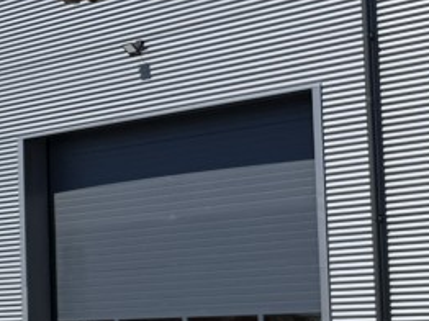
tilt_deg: +6.8
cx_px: -662
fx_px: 1634
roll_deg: -1.4
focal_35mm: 132
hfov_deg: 11.7
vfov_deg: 11.2
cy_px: 205
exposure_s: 1/3279
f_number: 1.78
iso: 80
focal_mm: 6.76
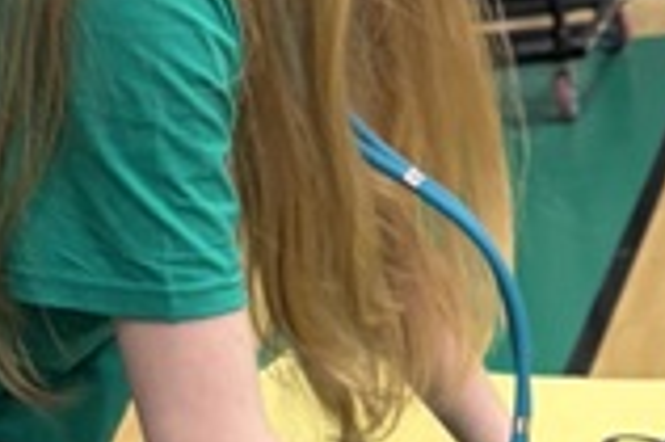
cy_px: 855
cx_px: 863
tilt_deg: -23.3
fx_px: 3229
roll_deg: +6.0
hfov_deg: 11.5
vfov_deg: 7.5
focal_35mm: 175
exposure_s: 1/60
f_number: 1.6
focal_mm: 5.96
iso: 100
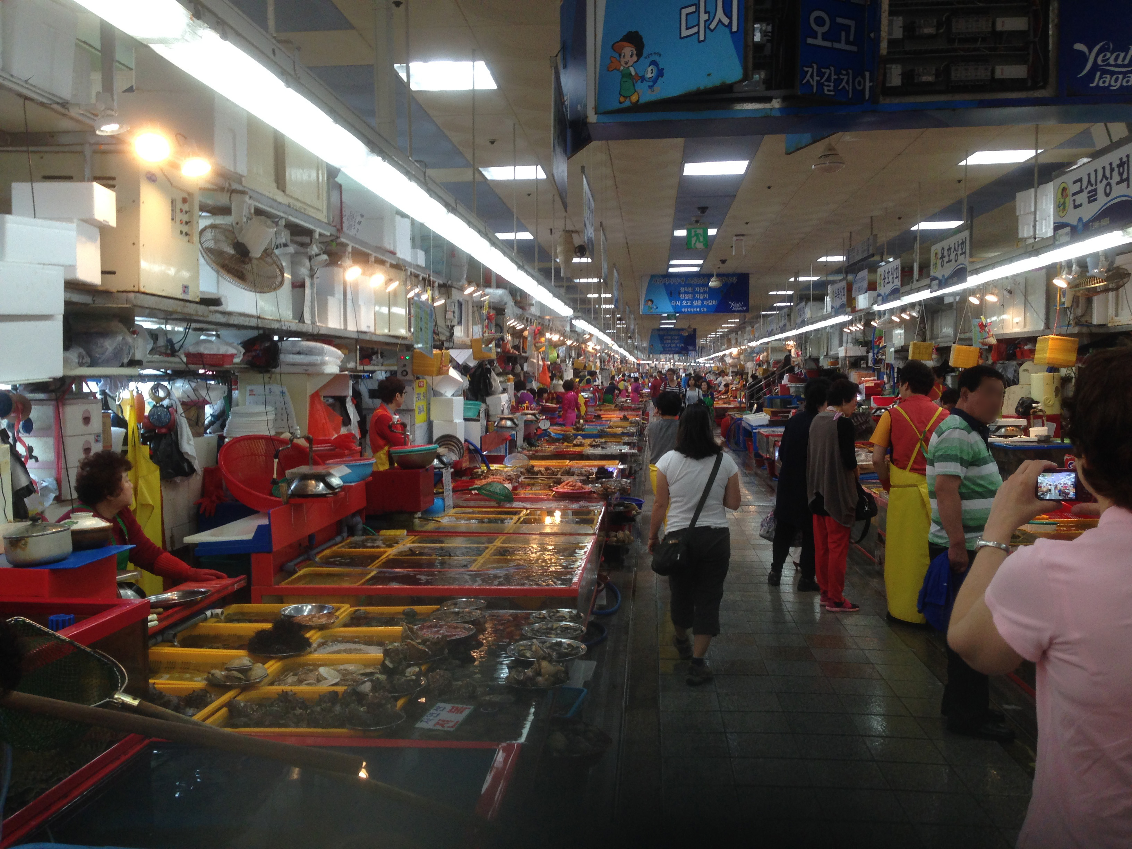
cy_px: 424
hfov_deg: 55.4
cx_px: 566
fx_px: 1079
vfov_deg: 42.9
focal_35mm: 33
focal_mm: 4.12
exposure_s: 1/60
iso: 64
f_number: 2.4
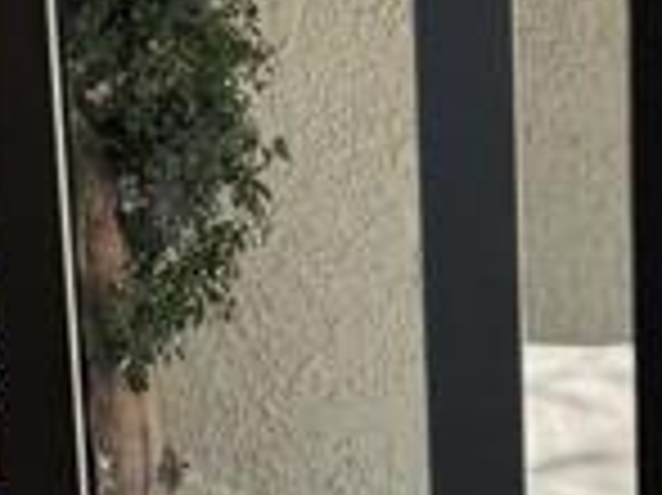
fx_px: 3191
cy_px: 828
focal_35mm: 167
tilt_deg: -16.4
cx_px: 153
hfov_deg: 11.8
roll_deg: +3.5
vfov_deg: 8.6
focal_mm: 6.76
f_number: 1.78
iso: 80
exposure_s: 1/1059
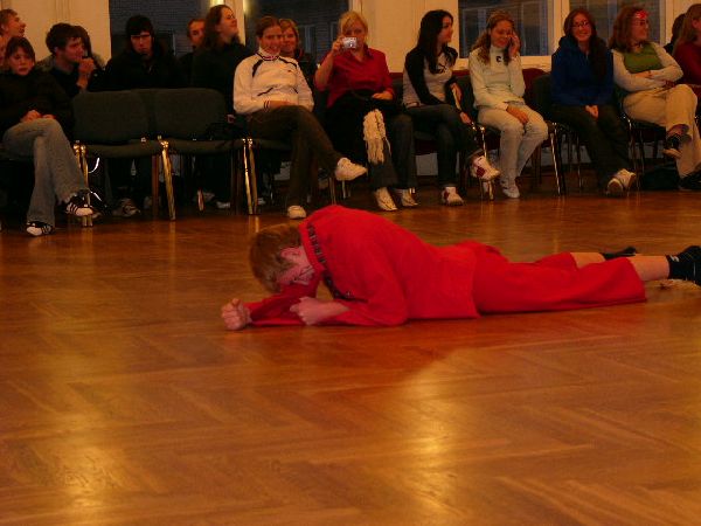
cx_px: 350
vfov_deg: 16.4
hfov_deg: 21.8
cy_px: 263
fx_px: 1823
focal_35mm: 90
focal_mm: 22.5
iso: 100
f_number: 2.4
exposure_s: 1/60
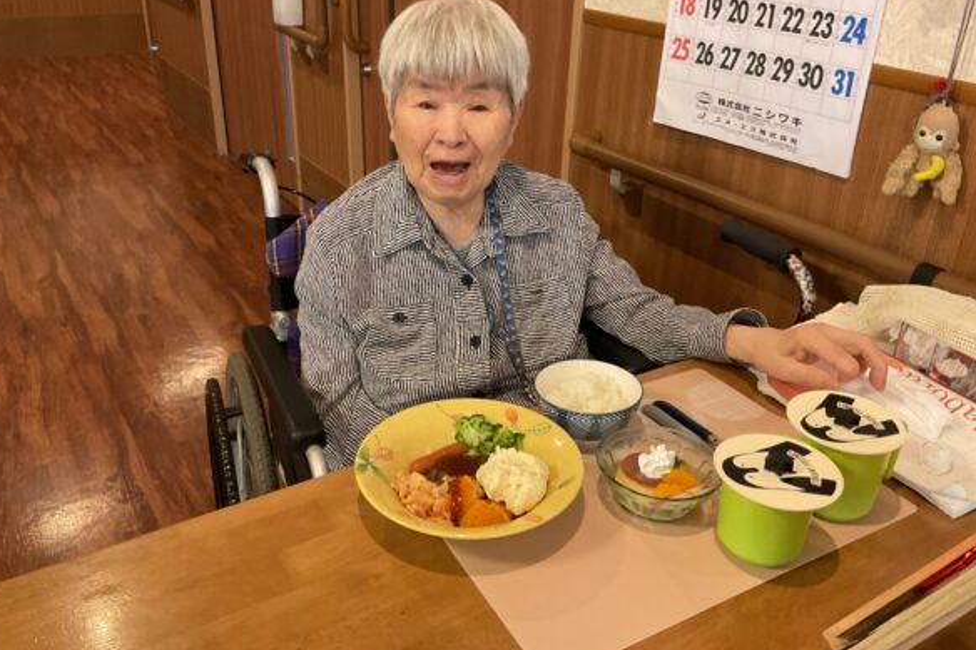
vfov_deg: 42.3
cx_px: 476
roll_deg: +0.2
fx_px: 840
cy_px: 304
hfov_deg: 60.3
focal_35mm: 31
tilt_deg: -27.1
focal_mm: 3
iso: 200
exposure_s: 1/60
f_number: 1.8
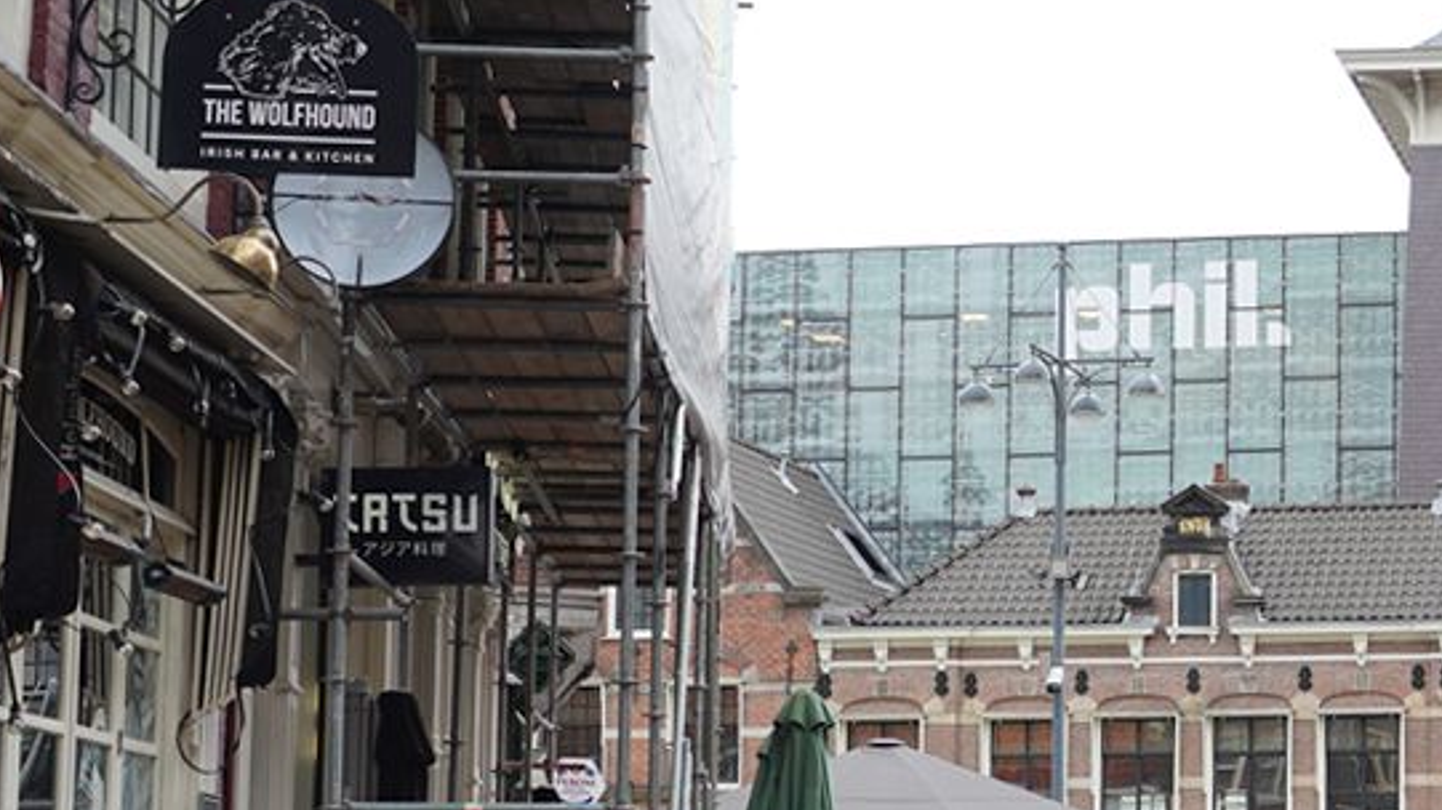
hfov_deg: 21.8
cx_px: 1570
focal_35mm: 93
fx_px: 3555
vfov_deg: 13.0
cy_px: 597
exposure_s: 1/100
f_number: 2.8
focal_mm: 24
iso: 100
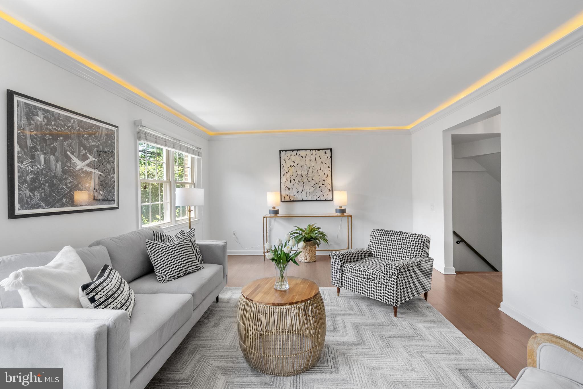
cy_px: 194
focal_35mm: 16
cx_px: 292
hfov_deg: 96.7
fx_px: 259
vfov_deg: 73.8
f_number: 8
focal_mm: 16
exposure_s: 1/15
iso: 800
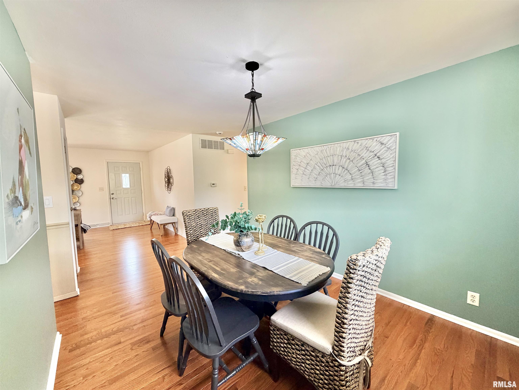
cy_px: 195
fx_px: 210
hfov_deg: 102.1
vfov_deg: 85.7
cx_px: 260
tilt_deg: -4.5
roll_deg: +2.0
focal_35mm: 14
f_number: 2.2
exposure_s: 1/60
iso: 200
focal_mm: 2.22
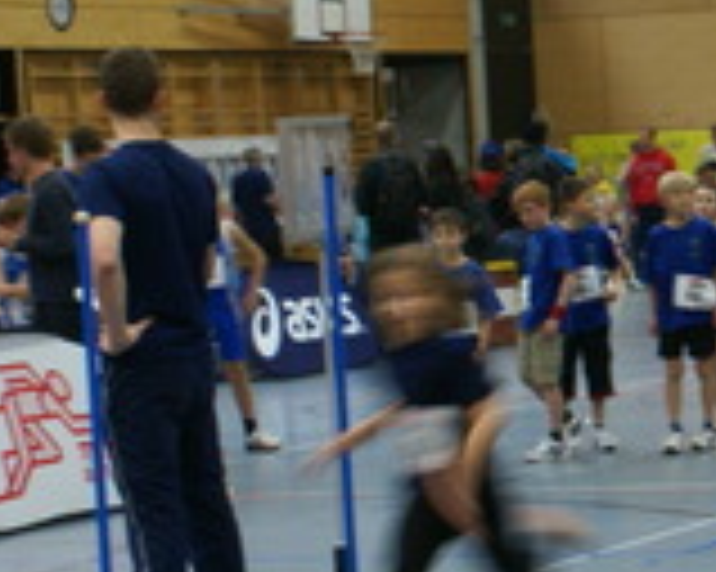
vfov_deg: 9.2
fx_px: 3549
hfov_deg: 10.9
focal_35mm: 168
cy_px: 410
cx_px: 1207
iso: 400
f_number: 5.6
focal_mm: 35
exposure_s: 1/25
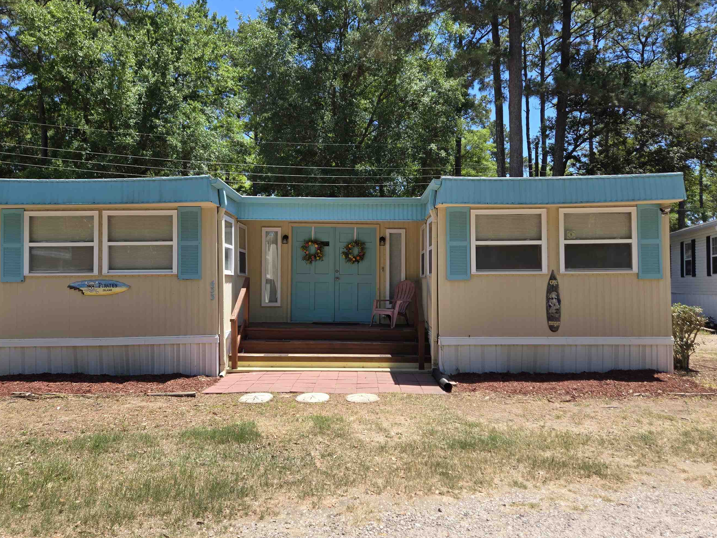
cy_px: 260
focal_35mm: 27
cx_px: 339
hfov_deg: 65.3
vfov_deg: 51.3
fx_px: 559
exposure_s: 1/968
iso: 25
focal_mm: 5.4
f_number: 1.8
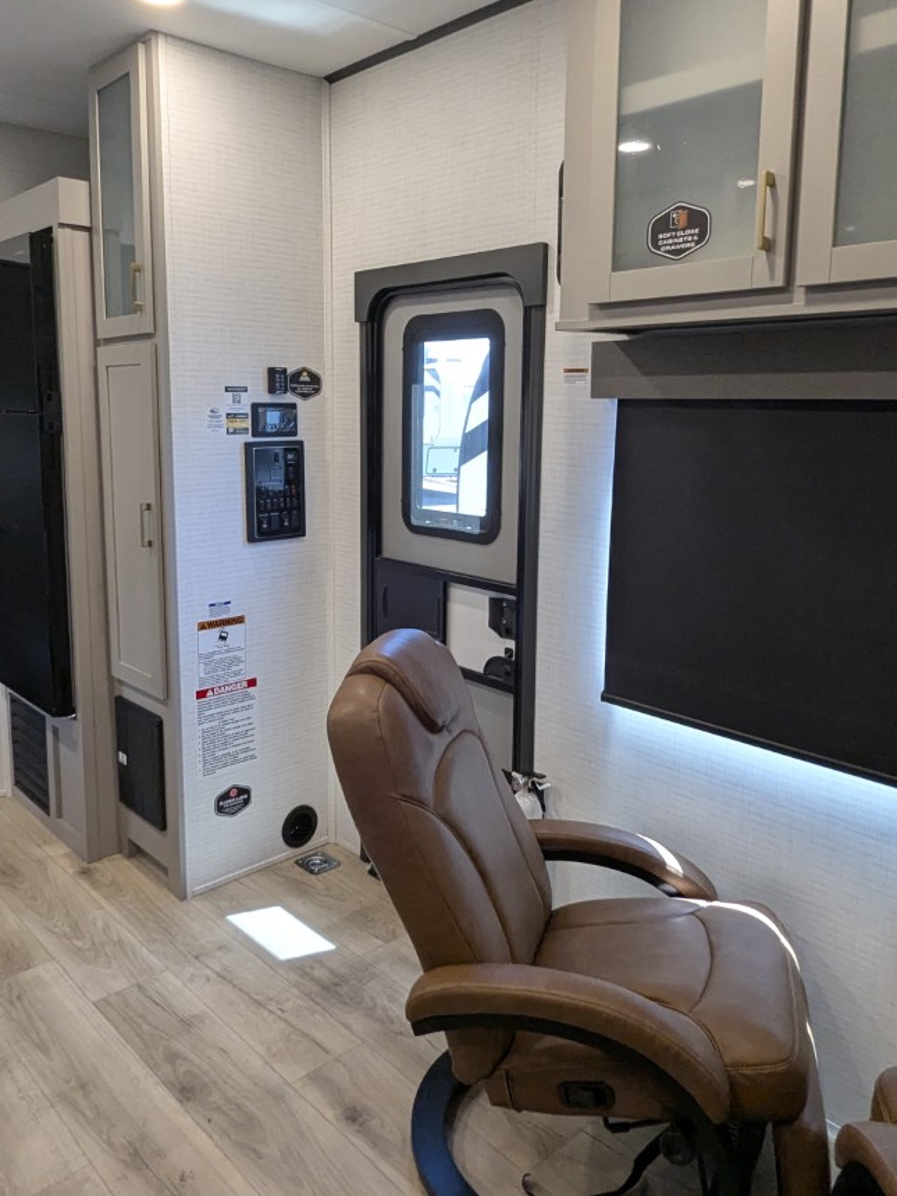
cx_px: 426
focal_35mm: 26
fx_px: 898
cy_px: 535
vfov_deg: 67.1
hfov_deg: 53.0
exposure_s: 1/73.1
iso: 247
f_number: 2.2
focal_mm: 2.35
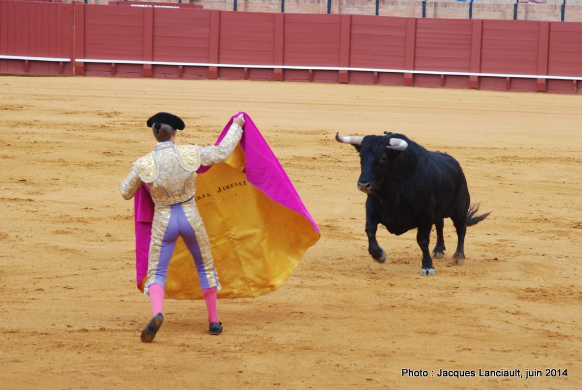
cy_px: 195
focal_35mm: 153
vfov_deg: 9.0
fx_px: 2477
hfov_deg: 13.4
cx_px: 291
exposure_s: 1/125
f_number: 5.3
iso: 280
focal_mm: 102
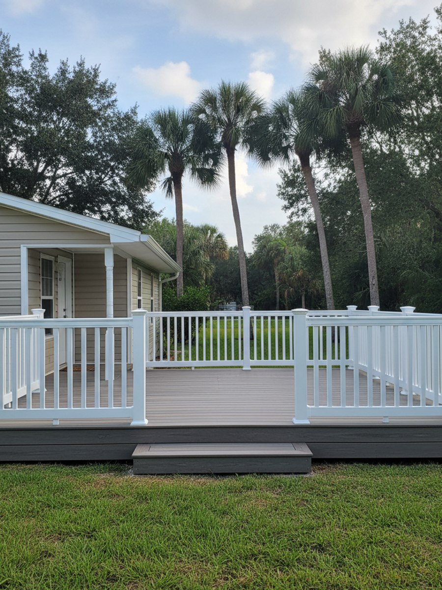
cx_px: 221
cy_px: 295
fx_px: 392
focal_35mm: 23
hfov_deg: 58.9
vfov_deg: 73.9
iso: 1268
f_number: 1.8
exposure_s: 1/688
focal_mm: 6.4
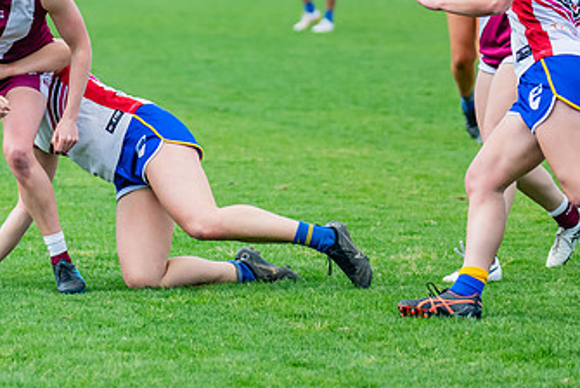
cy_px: 177
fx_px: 6208
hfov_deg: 5.3
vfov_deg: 3.6
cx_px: 47
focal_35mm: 385
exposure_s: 1/1600
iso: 800
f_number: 4.5
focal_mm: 170
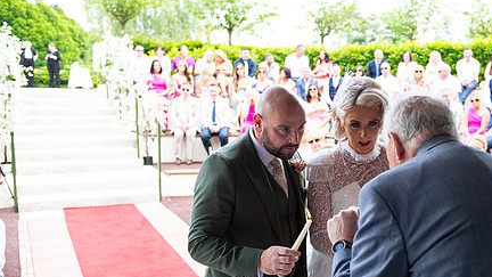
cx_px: 328
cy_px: 168
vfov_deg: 26.5
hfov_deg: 44.8
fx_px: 587
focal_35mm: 45
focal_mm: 32
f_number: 3.5
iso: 160
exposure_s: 1/160
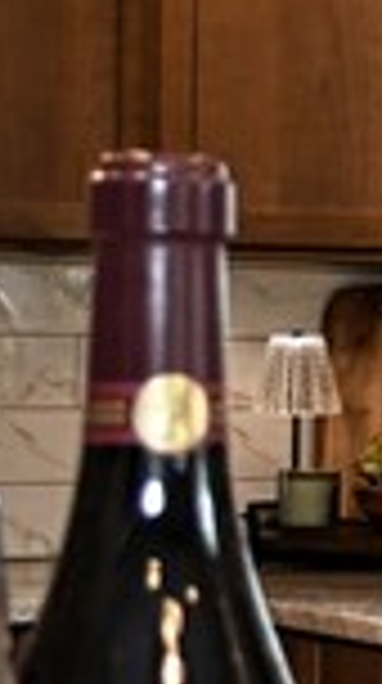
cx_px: 1263
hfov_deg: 6.4
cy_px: 392
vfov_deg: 12.8
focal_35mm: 169
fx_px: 3052
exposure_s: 1/60
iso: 320
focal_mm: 15
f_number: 4
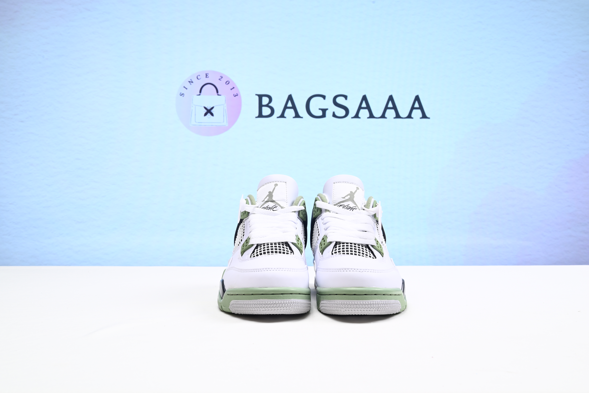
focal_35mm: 36
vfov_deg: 36.9
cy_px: 196
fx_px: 589
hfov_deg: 53.1
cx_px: 294
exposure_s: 1/2
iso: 100
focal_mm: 36
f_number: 16
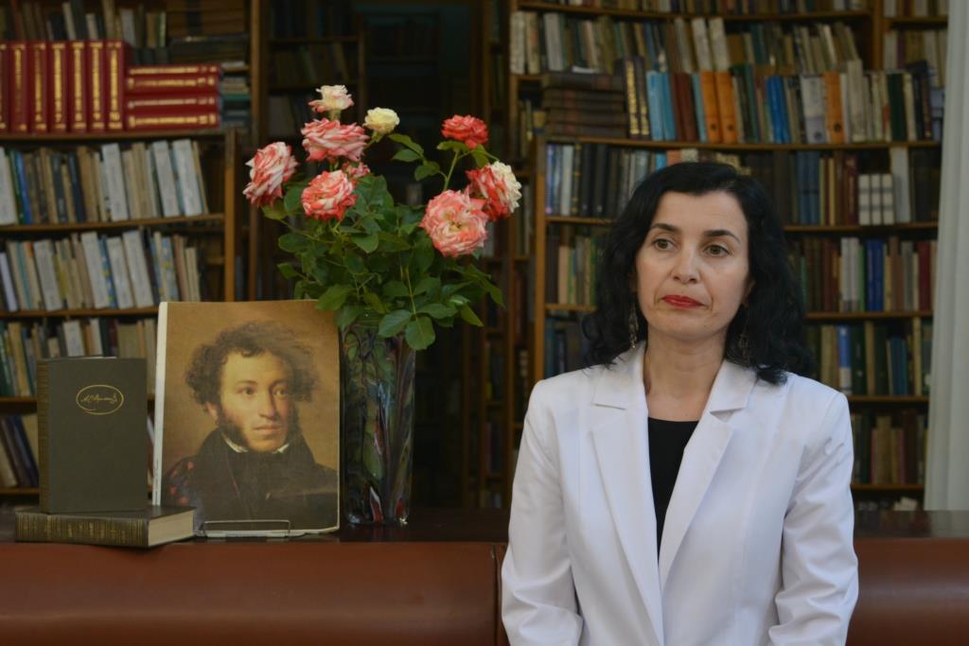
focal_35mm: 78
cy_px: 323
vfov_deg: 17.5
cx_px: 484
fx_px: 2100
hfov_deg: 26.0
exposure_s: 1/40
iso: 800
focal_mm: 52
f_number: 5.6
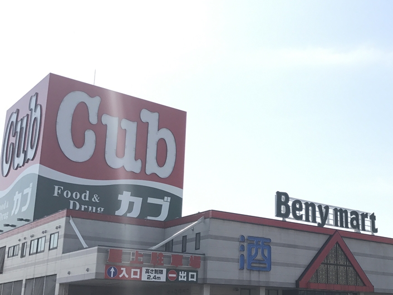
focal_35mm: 48
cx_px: 286
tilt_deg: +15.5
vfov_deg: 30.1
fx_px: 545
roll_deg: -0.5
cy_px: 183
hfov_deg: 38.8
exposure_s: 1/3096
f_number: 1.8
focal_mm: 3.99
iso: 20
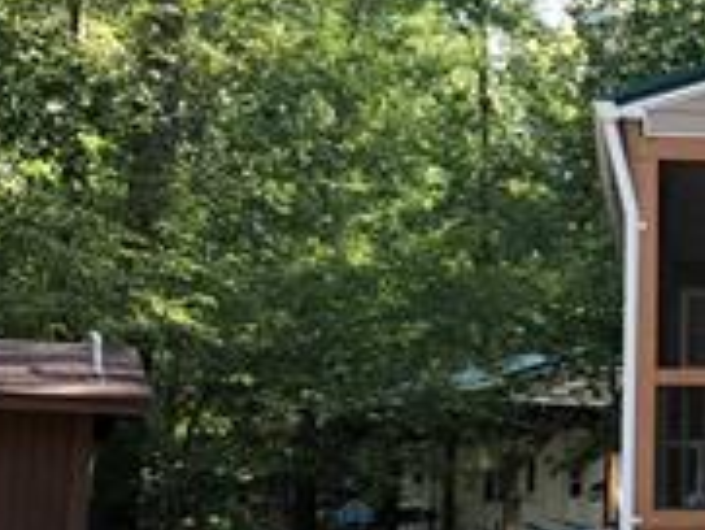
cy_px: 323
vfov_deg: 14.9
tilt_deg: +8.5
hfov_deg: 18.3
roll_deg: +0.1
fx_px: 2018
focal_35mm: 99
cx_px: 939
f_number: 1.8
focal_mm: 3.99
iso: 20
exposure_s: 1/160
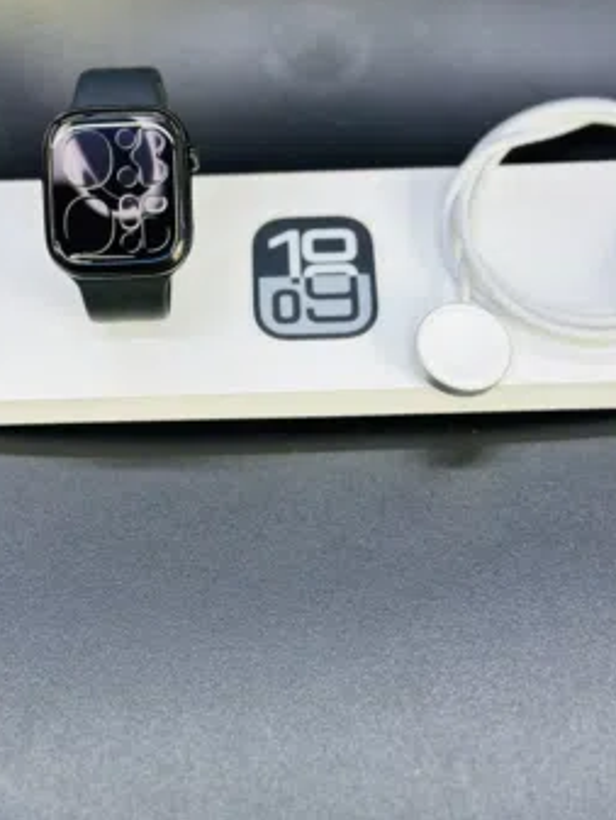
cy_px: 336
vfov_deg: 33.7
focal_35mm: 57
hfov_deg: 25.6
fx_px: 1352
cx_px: 253
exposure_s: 1/120
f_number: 1.78
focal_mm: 6.86
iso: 64
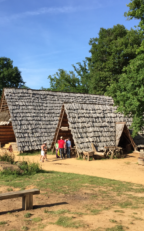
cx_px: 64
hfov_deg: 30.5
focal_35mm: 42
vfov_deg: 47.2
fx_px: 264
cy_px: 113
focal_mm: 4.15
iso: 32
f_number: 2.2
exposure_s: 1/1014
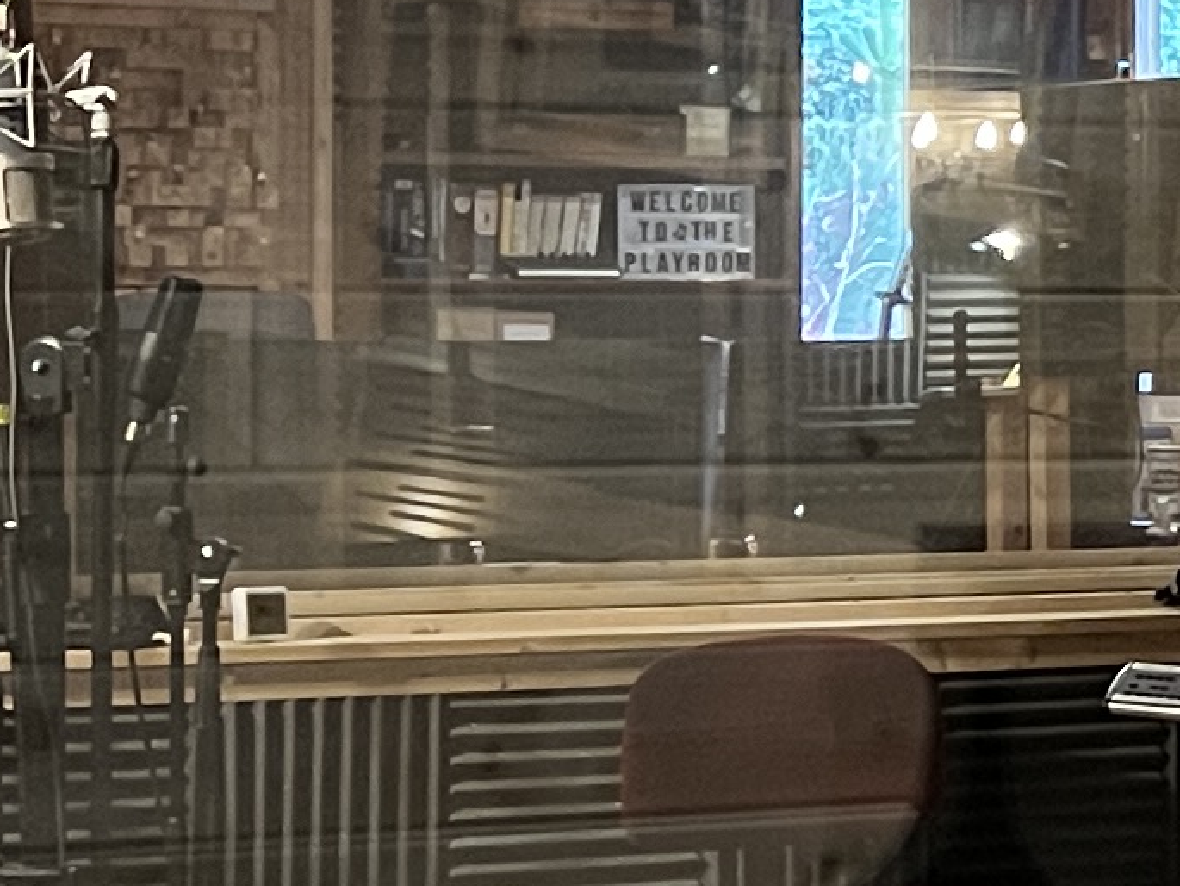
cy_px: 348
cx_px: 2475
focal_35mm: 153
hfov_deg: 11.4
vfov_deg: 9.7
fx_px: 5216
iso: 640
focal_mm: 5.7
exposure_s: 1/25
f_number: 1.5
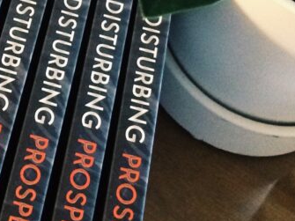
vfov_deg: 13.7
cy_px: -69
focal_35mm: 104
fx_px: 886
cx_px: 26
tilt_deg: -57.5
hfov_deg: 18.6
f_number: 2.2
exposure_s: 1/15
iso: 400
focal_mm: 4.15
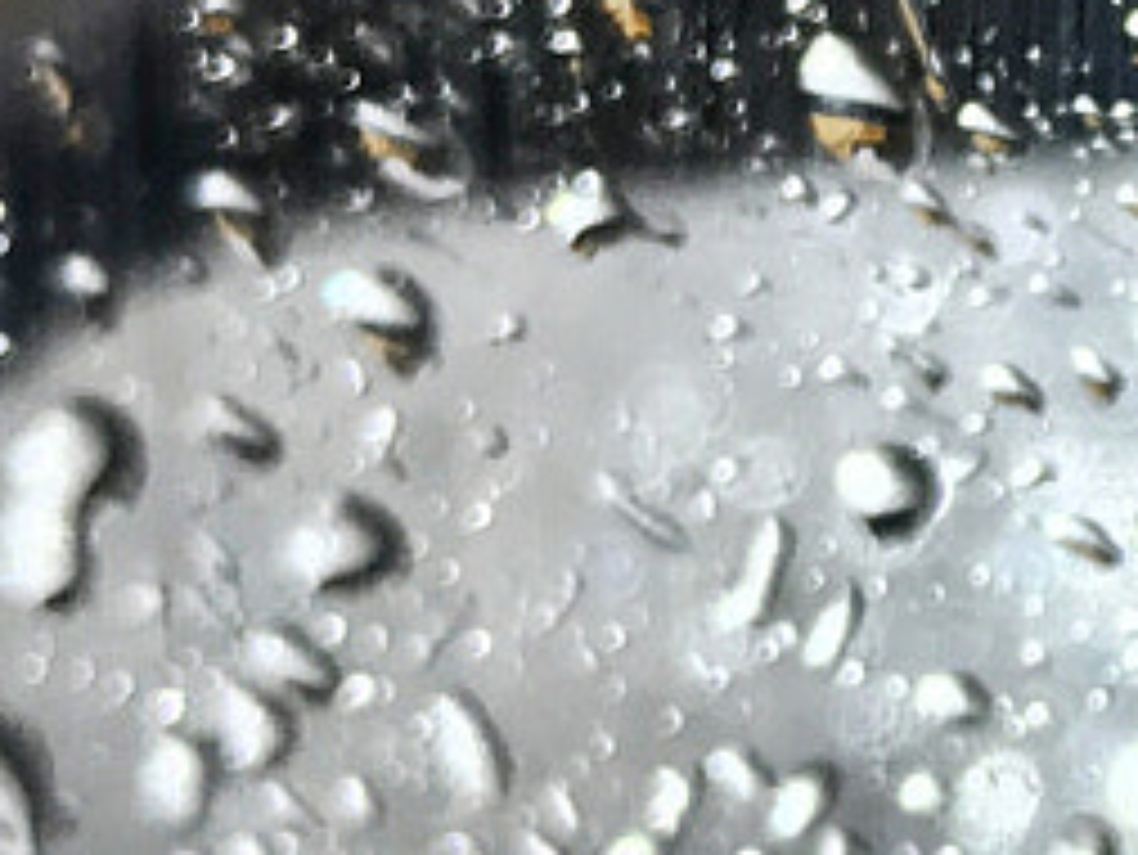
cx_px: 1606
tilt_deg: -3.5
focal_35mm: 177
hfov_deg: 10.8
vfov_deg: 8.4
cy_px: 4
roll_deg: -1.2
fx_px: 5822
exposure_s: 1/97
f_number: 1.8
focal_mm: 3.99
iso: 32
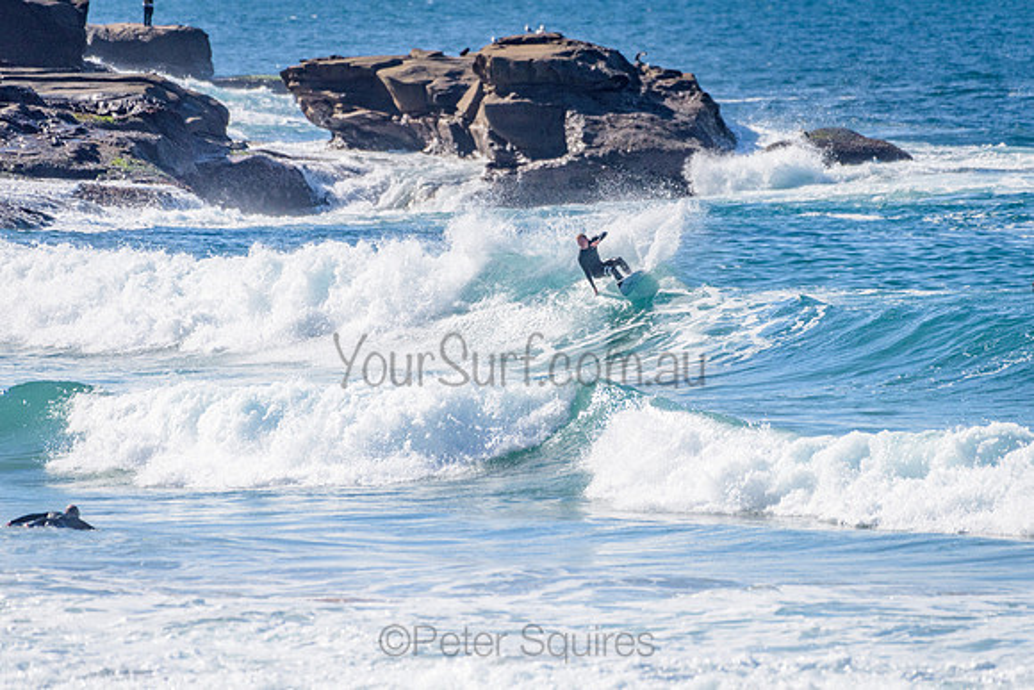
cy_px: 271
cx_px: 602
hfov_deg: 3.4
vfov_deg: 2.2
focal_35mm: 613
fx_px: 17618
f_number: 5.6
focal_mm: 500
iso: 500
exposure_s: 1/8000
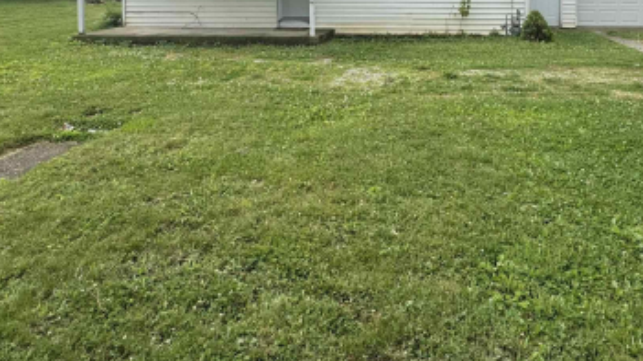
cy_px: -5
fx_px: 494
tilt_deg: -1.6
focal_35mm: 29
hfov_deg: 64.9
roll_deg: -0.7
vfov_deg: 35.9
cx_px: 411
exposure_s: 1/1299
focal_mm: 2.22
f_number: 2.2
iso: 50
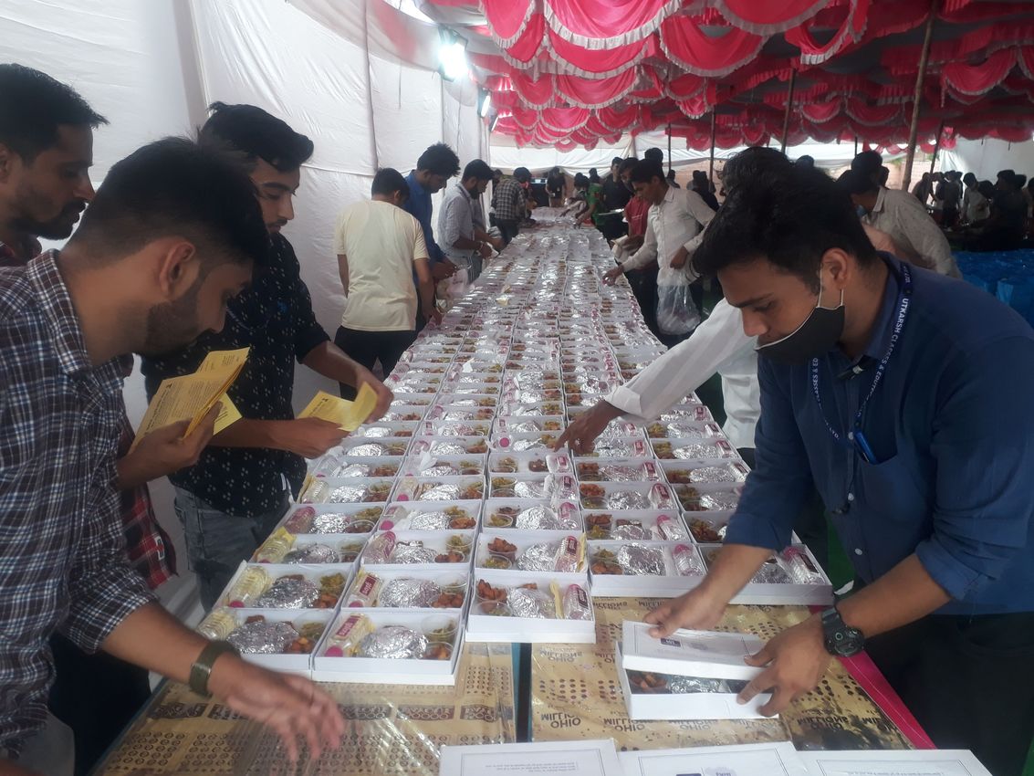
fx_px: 807
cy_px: 388
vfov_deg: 51.4
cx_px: 517
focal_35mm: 27
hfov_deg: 65.3
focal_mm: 3.6
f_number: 1.9
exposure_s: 1/100
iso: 40
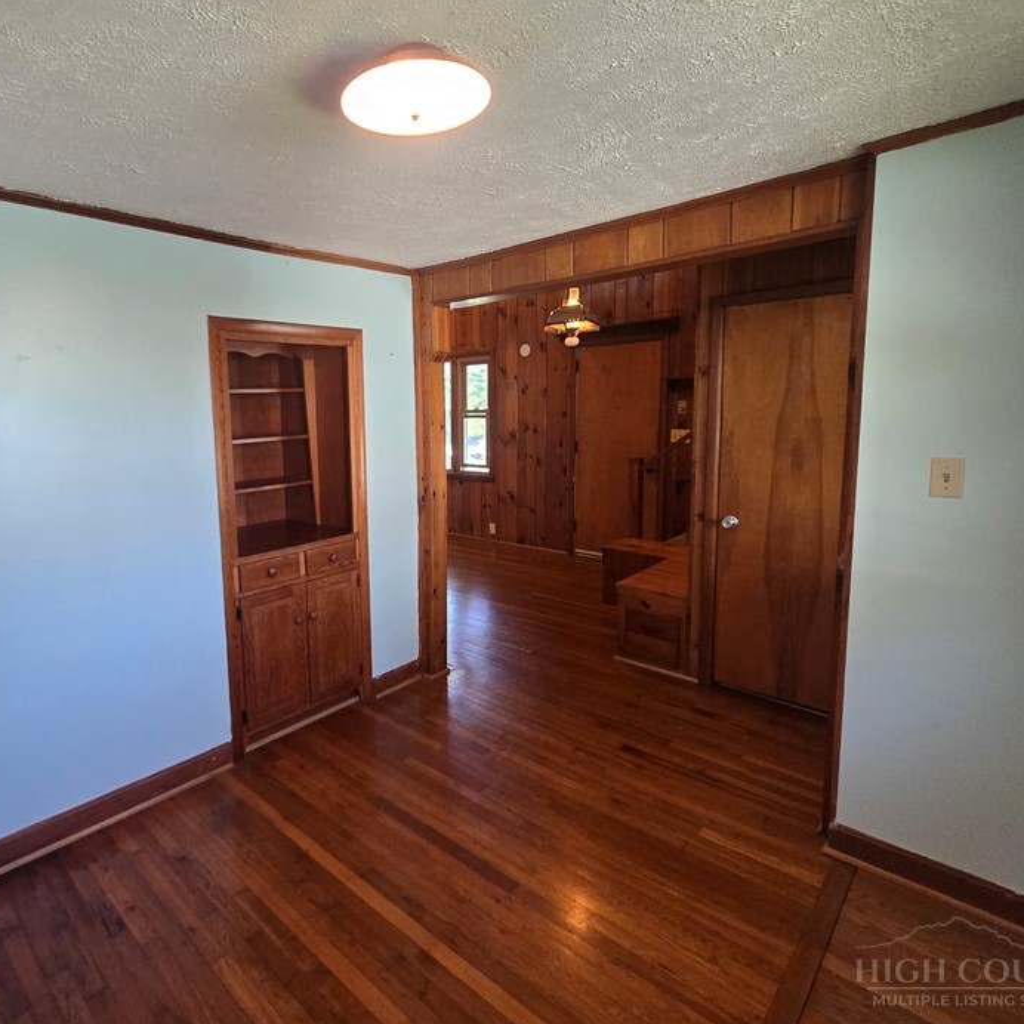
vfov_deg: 83.9
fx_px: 569
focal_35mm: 17
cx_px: 386
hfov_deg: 82.4
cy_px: 482
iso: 400
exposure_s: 1/60
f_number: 2.2
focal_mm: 2.2
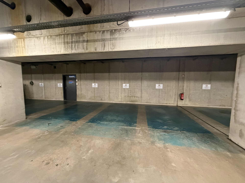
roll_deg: +0.2
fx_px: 99
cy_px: 92
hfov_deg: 102.1
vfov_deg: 85.7
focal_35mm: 14
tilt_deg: -4.4
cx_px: 122
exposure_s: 1/60
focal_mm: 2.22
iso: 800
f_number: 2.2
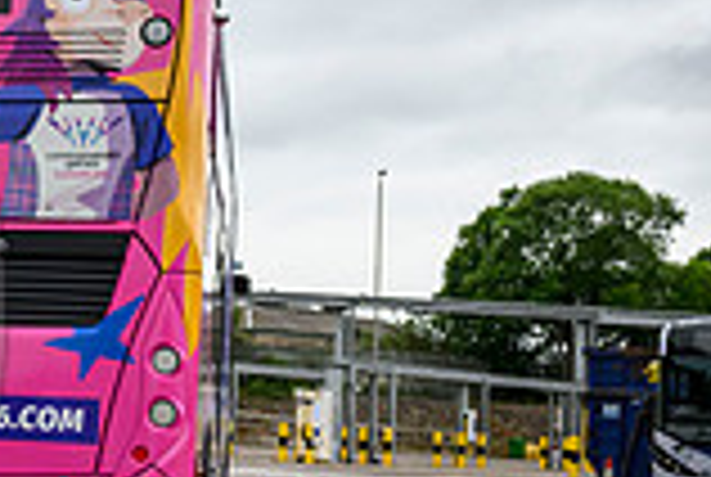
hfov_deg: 17.9
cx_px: -459
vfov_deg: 14.2
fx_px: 1919
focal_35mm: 97
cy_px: 304
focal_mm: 26.5
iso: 1250
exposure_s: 1/1250
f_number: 4
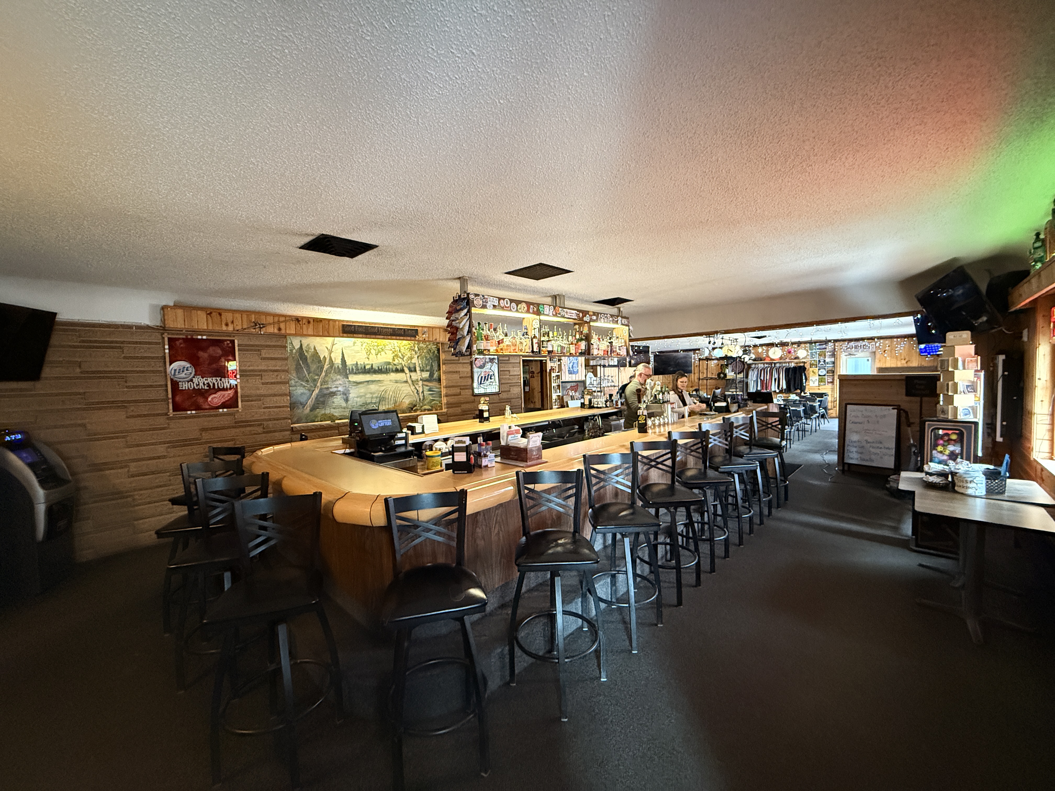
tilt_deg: -3.1
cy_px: 396
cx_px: 528
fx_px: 427
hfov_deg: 102.1
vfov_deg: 85.7
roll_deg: +1.6
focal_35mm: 14
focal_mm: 2.22
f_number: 2.2
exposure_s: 1/60
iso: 1000
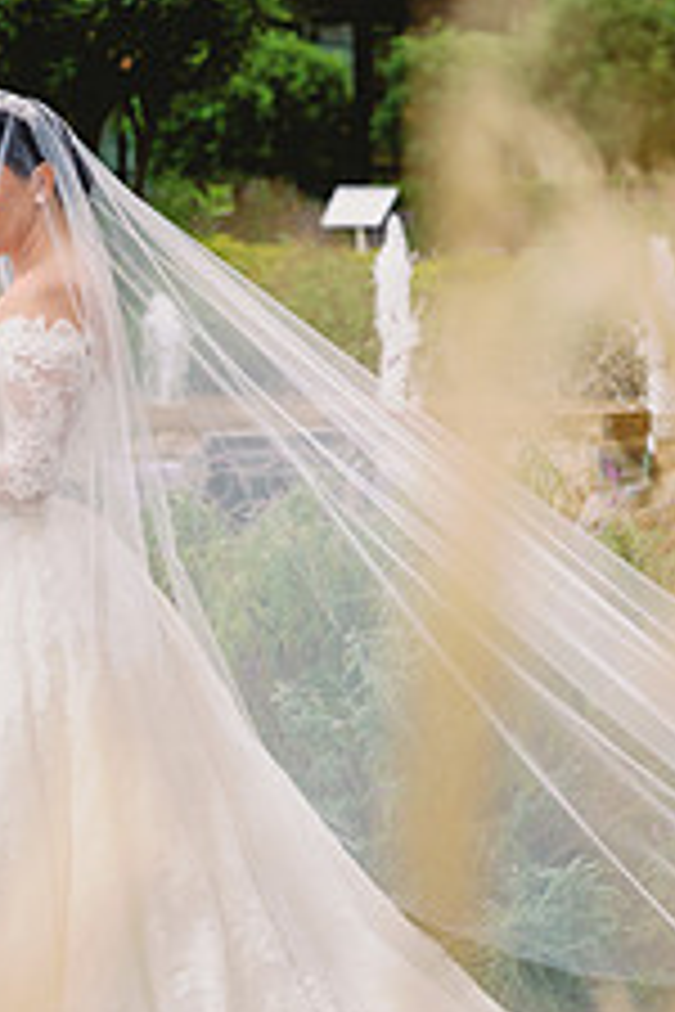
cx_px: 216
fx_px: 3937
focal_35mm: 140
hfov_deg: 9.8
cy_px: 864
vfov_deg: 14.5
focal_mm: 70
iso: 160
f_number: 3.2
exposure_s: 1/200
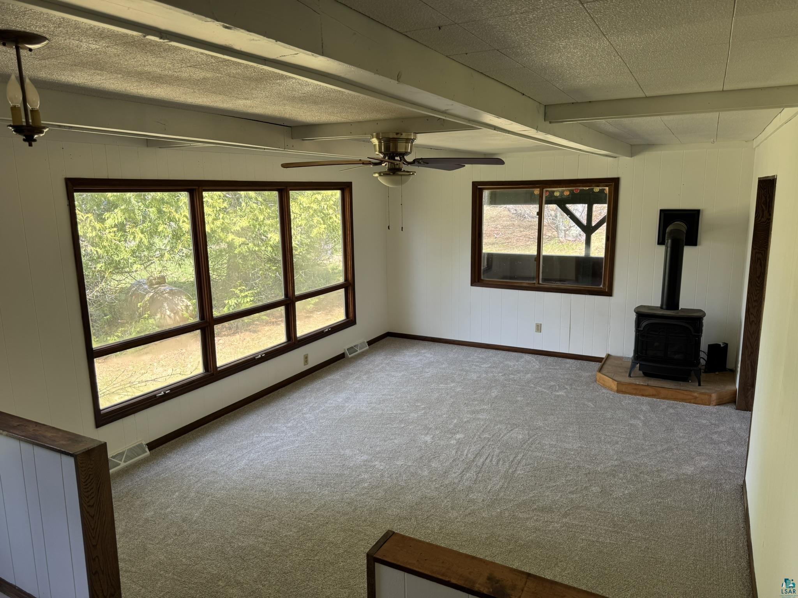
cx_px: 399
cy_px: 299
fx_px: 553
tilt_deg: -10.7
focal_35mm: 24
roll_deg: -0.1
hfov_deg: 71.6
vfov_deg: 56.8
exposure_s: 1/121
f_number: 1.78
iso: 64
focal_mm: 6.76
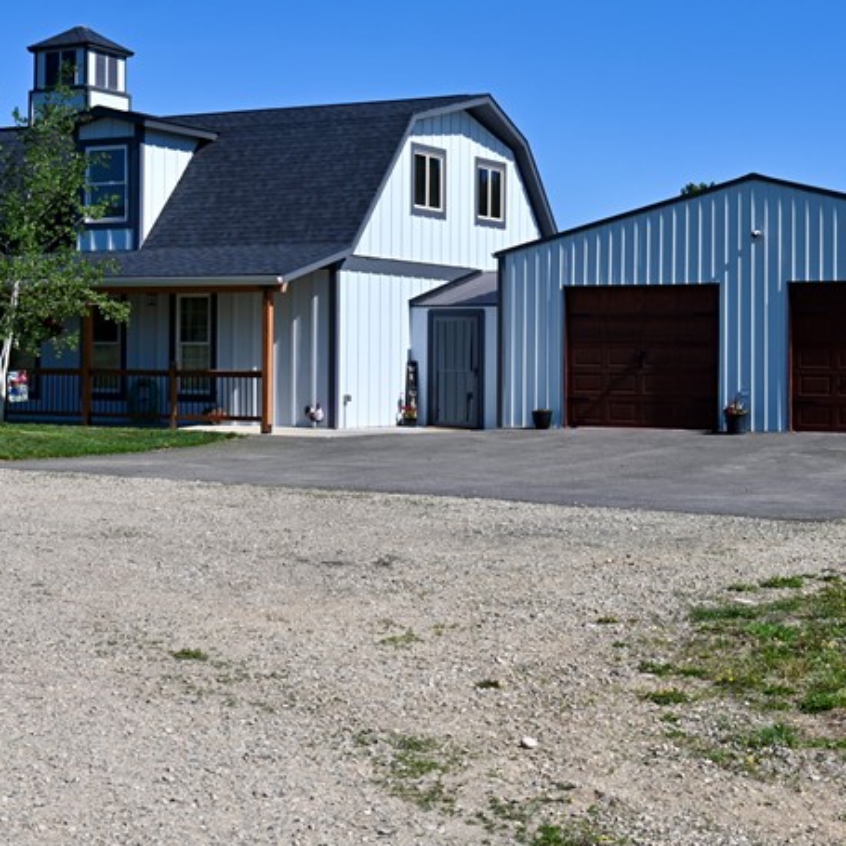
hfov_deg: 24.2
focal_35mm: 71
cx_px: 260
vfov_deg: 24.3
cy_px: 338
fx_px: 1963
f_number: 8
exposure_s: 1/500
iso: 100
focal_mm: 35
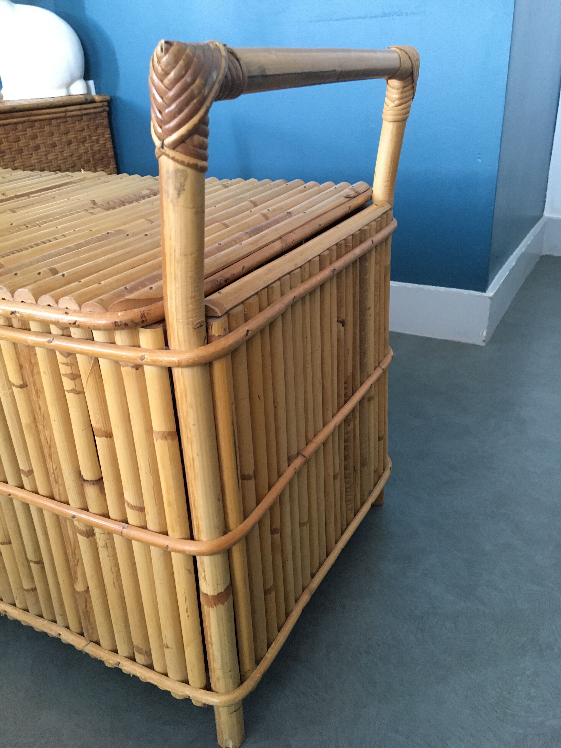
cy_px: 374
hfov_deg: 48.2
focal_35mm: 29
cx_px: 280
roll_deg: +3.8
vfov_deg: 61.7
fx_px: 627
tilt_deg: -25.0
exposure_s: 1/17
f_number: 2.2
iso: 200
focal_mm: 4.15
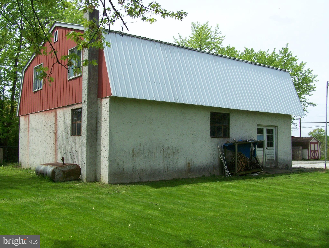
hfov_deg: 48.9
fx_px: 361
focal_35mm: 38
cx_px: 164
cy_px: 124
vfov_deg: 37.8
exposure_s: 1/640
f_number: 5.6
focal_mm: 6.3
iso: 160
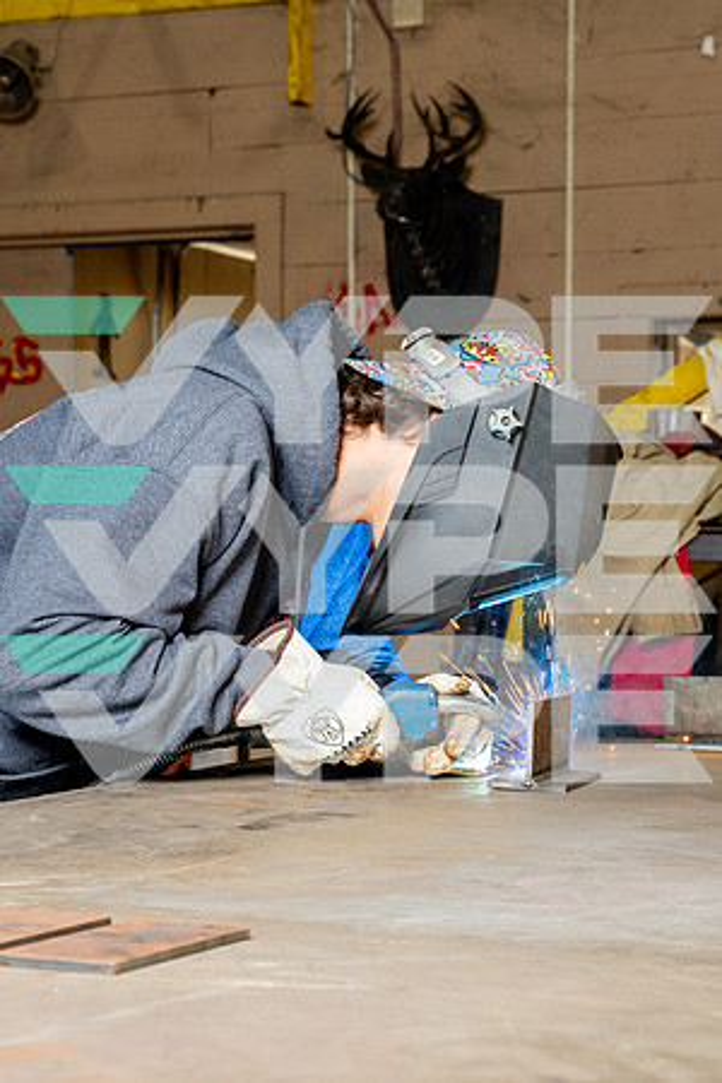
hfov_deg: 16.1
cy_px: 542
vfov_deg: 23.9
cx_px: 378
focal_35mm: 85
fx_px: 2558
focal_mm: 56
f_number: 8
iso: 1600
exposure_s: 1/250
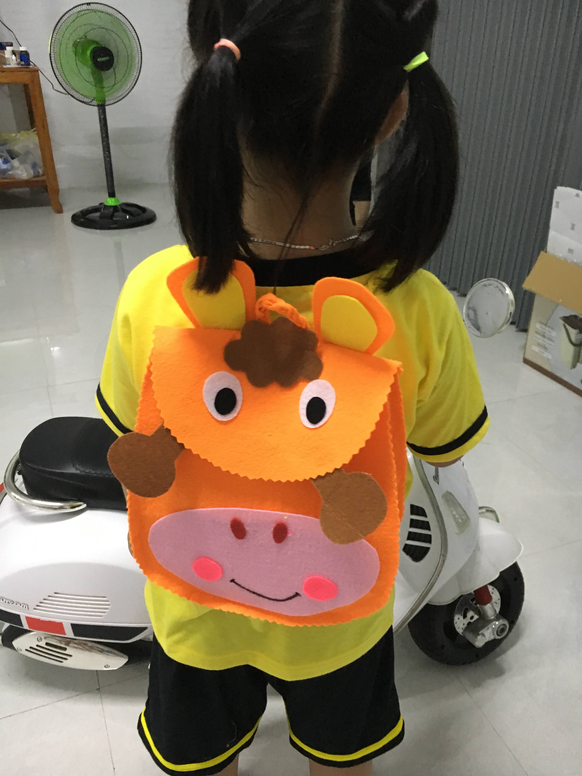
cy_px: 388
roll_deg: -1.7
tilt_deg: -27.1
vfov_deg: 61.7
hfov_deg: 48.2
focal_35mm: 29
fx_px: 650
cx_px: 291
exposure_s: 1/17
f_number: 2.2
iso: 200
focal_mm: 4.15
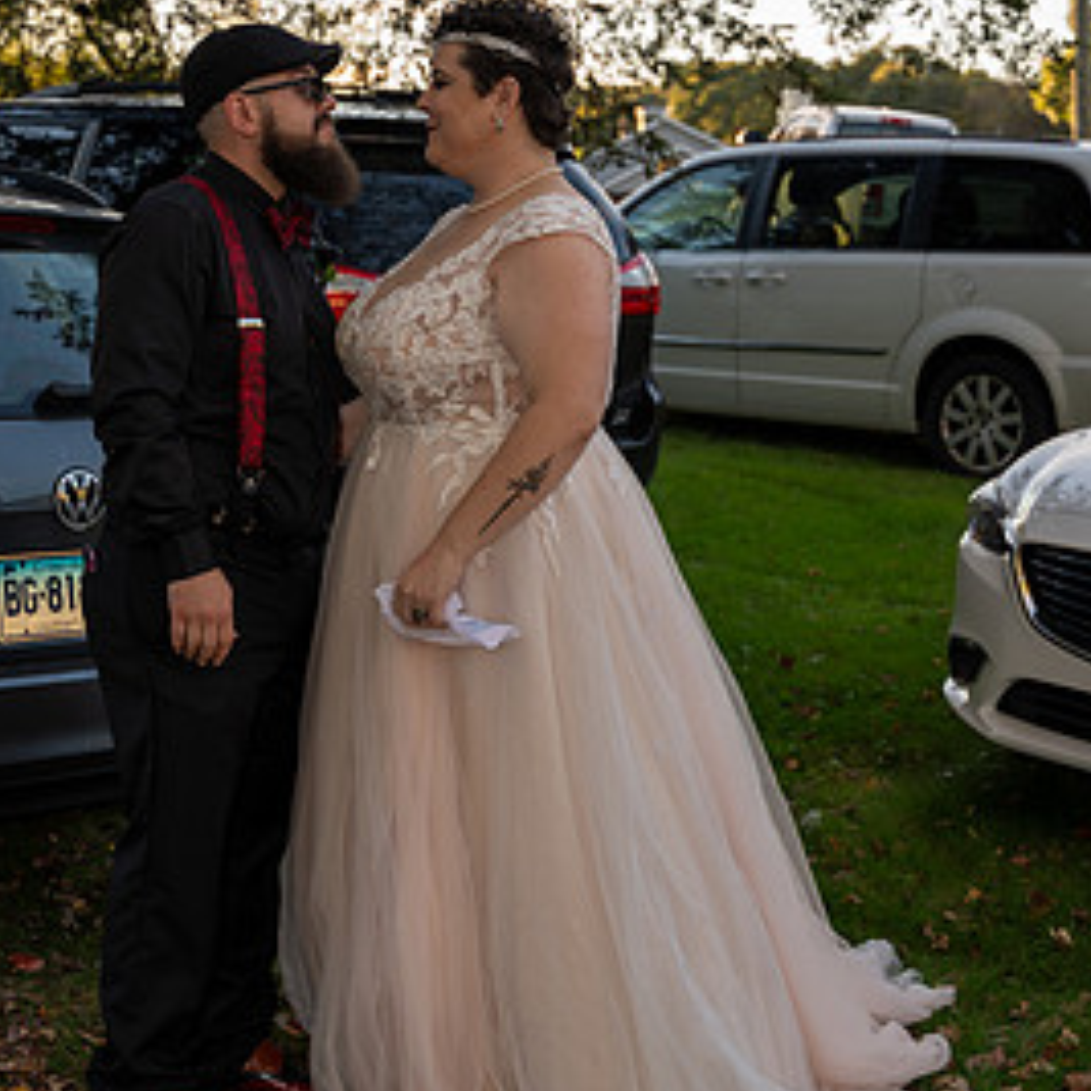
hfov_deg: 27.3
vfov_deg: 27.3
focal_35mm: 63
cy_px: 449
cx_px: 595
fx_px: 2246
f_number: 4
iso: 110
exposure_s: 1/200
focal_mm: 44
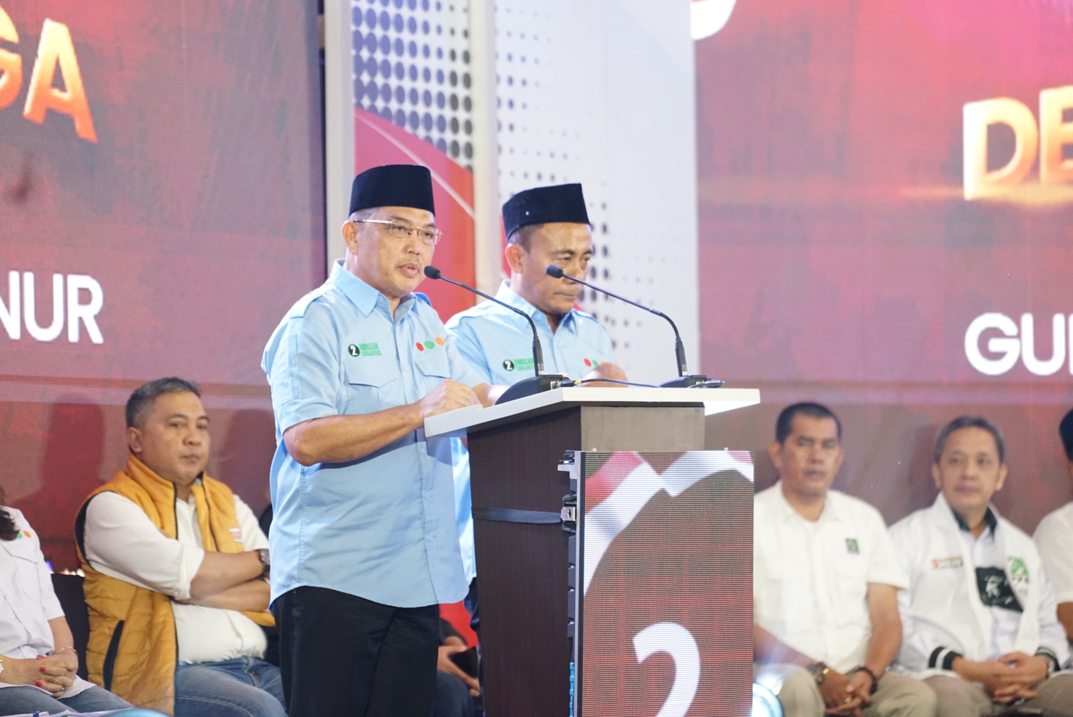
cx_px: 536
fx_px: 5965
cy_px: 358
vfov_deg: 6.9
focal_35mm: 200
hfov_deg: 10.3
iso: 4000
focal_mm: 200
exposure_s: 1/200
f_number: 4
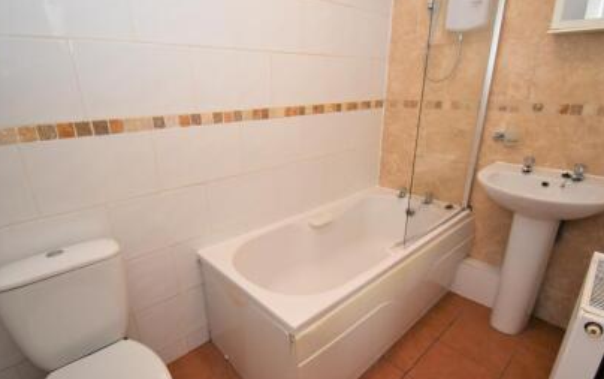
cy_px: 209
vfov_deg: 64.9
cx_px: 293
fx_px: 296
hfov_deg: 91.0
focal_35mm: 18
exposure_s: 1/60
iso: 1250
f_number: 4.5
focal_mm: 10
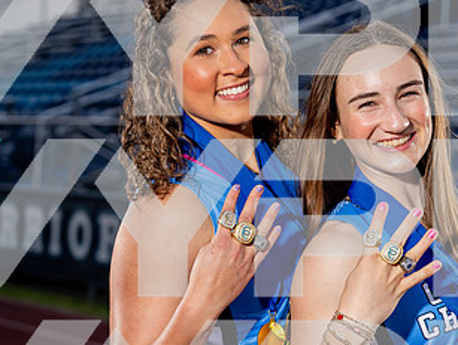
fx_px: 1682
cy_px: 219
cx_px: 225
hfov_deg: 15.5
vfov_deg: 11.7
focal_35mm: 127
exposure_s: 1/250
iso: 100
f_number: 4
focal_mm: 70
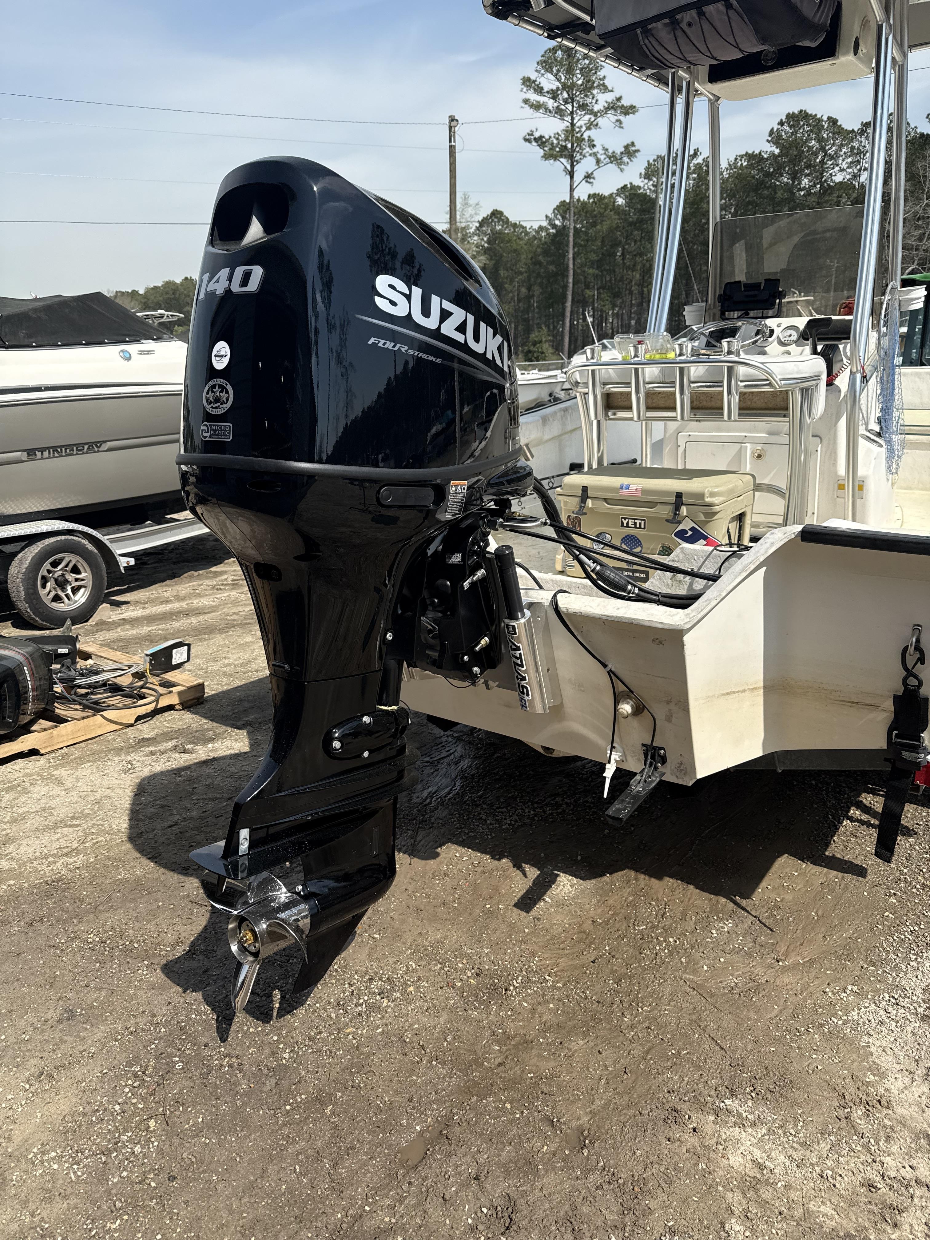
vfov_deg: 71.6
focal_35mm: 24
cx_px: 465
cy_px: 620
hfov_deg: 56.8
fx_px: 860
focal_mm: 6.76
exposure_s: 1/4167
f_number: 1.78
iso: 80
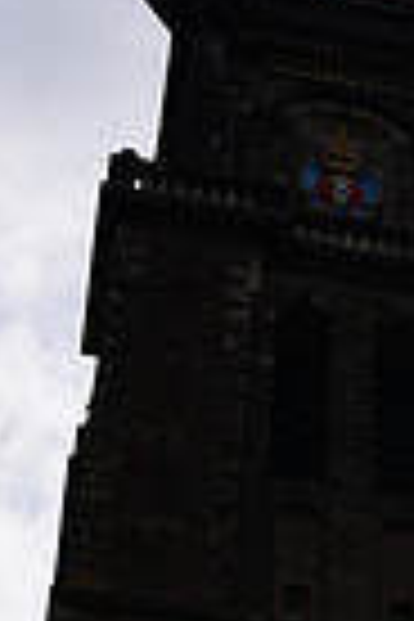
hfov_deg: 11.5
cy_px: 954
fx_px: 2035
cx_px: 389
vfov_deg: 15.8
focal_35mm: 118
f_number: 9
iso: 64
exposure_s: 1/400
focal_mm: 28
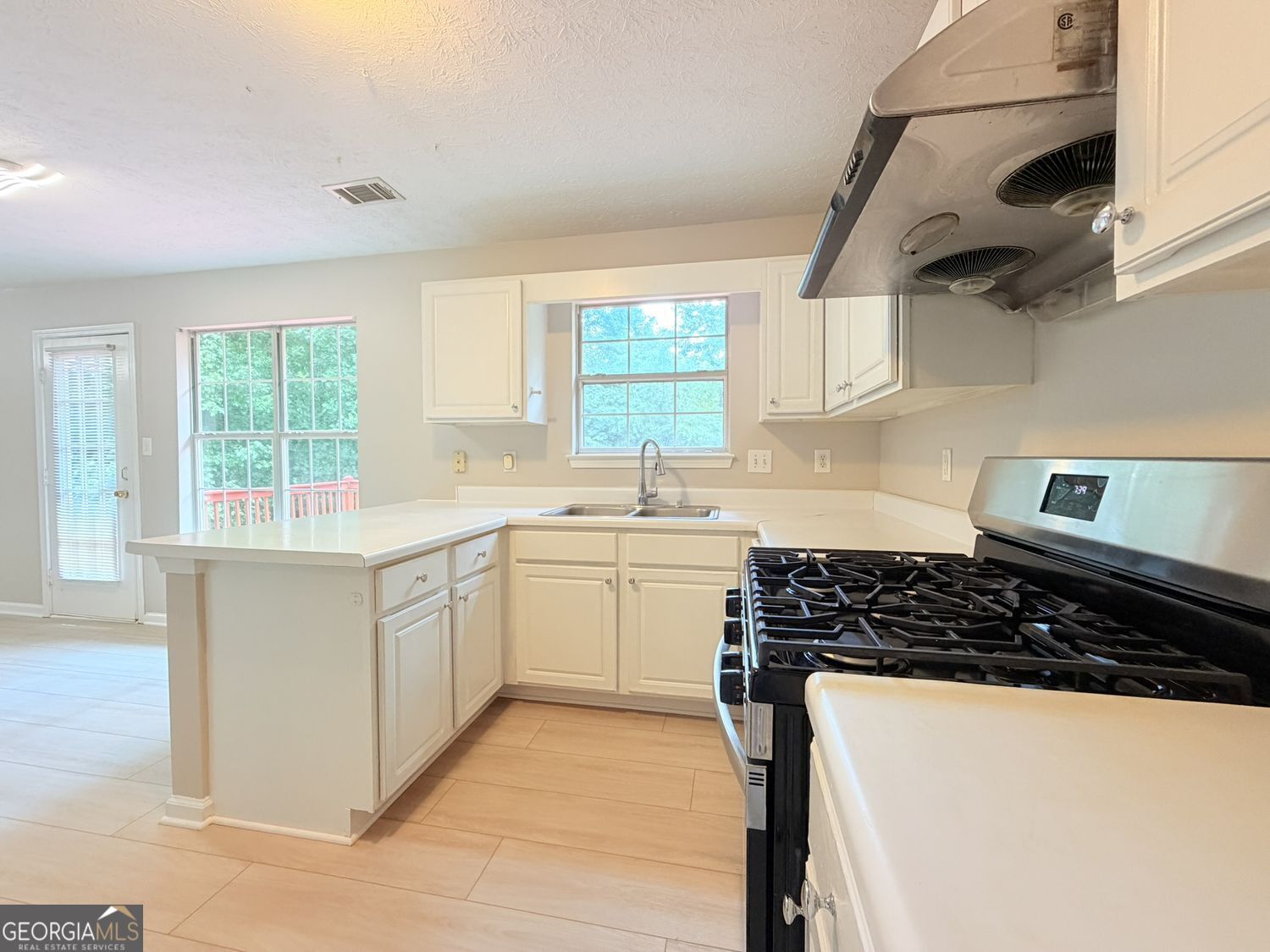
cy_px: 476
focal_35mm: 14
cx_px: 635
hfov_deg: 102.1
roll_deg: +0.7
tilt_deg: -2.7
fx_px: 514
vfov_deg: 85.7
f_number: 2.2
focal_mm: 2.22
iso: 250
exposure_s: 1/120
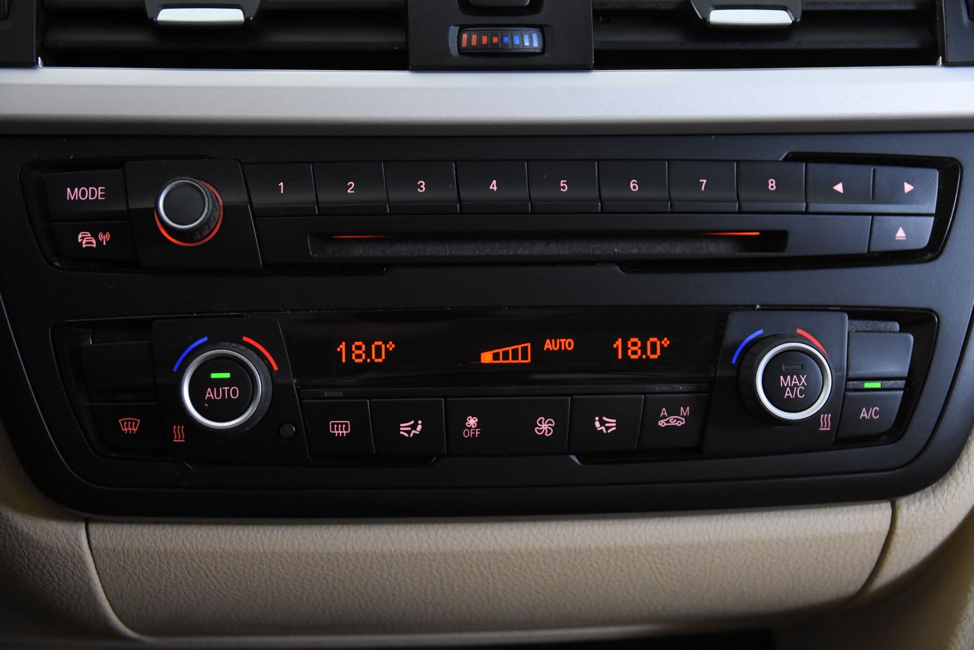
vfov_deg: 23.8
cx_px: 487
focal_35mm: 57
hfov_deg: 35.1
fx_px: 1542
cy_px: 325
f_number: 3.5
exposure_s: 1/60
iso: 3600
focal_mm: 38
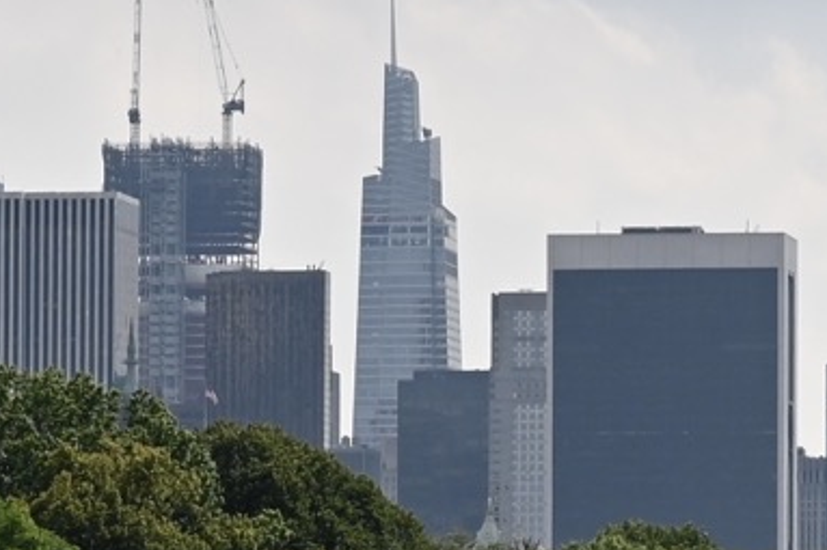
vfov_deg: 4.8
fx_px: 6498
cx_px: 669
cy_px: 431
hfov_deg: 7.3
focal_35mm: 283
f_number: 11
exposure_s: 1/500
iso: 250
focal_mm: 47
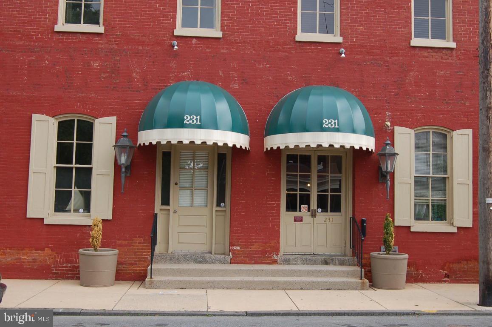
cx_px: 246
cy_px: 164
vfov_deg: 32.9
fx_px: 553
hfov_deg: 48.0
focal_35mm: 40
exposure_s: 1/125
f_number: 6.3
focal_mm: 27
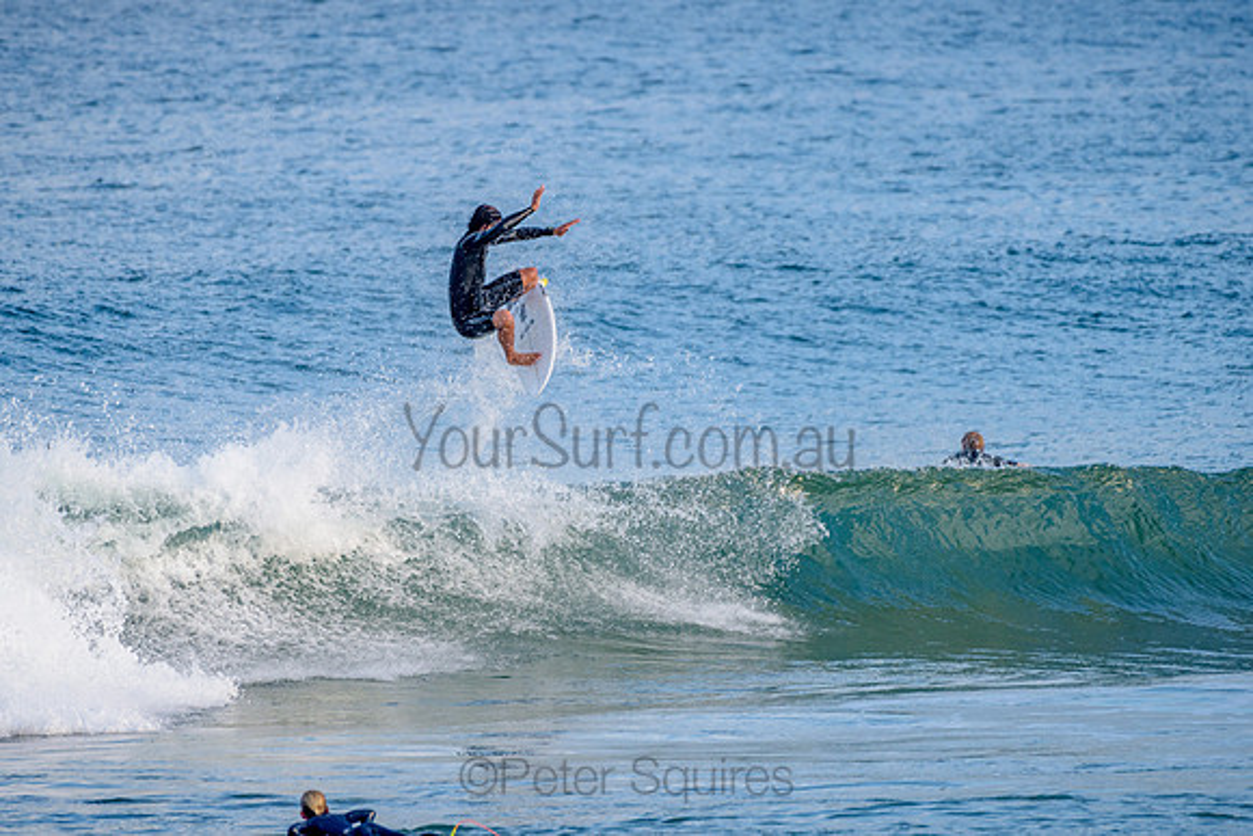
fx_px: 21307
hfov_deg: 3.4
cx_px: 626
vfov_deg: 2.2
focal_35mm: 612
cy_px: 418
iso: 280
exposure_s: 1/1250
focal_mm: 500
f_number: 5.6
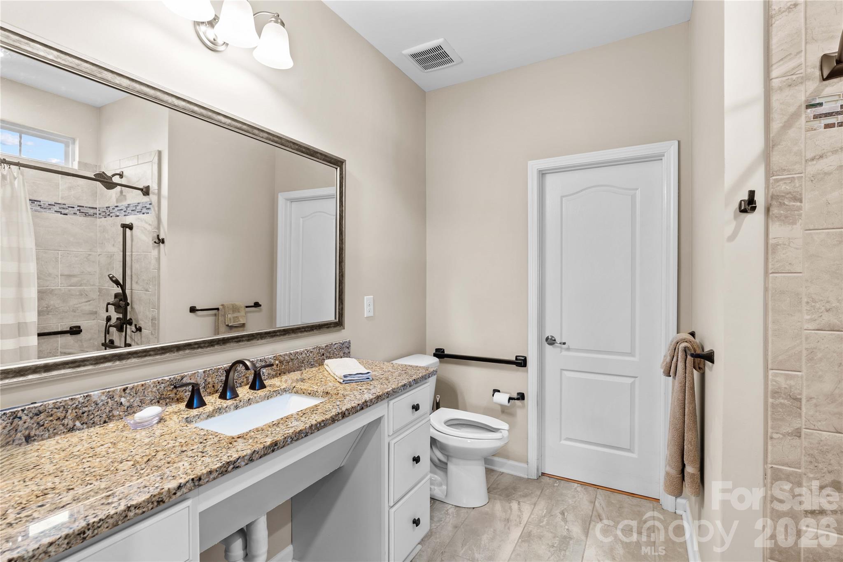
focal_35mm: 16
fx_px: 375
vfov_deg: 73.7
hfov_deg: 96.7
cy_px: 281
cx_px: 422
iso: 100
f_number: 8
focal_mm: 16
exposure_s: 1/1.25
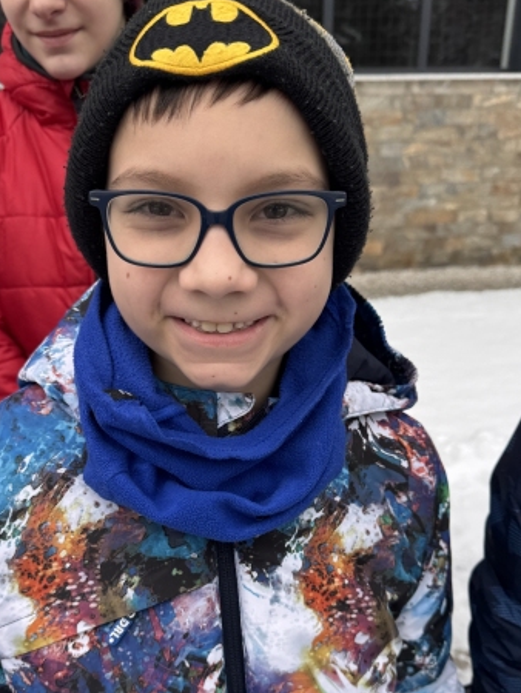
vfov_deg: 56.2
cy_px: 430
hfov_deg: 44.1
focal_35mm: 32
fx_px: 642
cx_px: 230
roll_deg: +3.0
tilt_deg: -22.7
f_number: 1.78
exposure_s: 1/747
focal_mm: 6.76
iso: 80
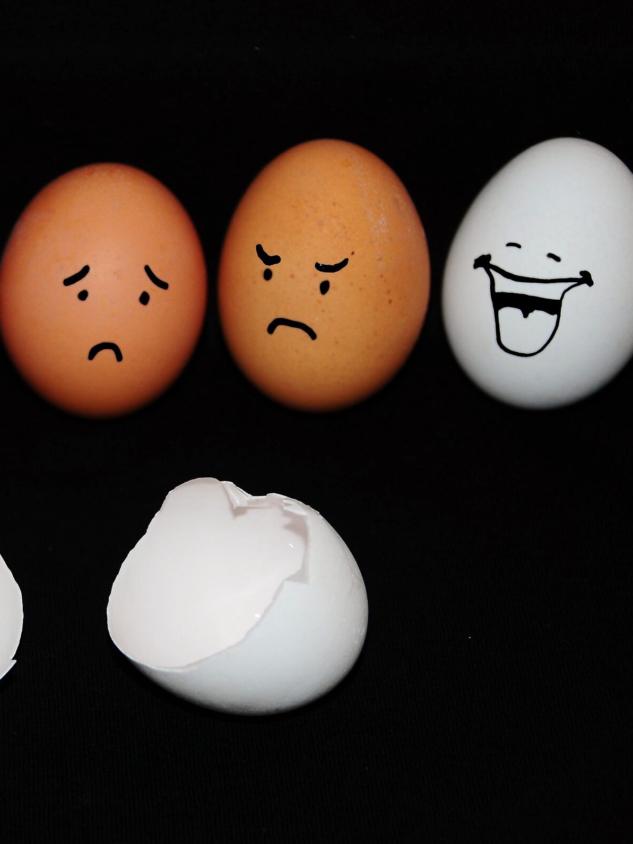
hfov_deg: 13.0
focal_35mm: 113
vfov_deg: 17.4
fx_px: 2756
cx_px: 79
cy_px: 422
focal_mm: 52
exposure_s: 1/60
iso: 200
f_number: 4.8
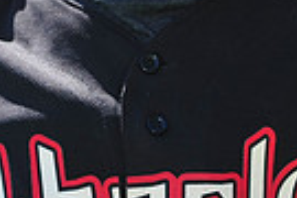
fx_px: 7061
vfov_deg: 1.6
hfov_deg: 2.4
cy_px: -117
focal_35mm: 856
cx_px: 136
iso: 200
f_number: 4.5
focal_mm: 200
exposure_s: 1/500
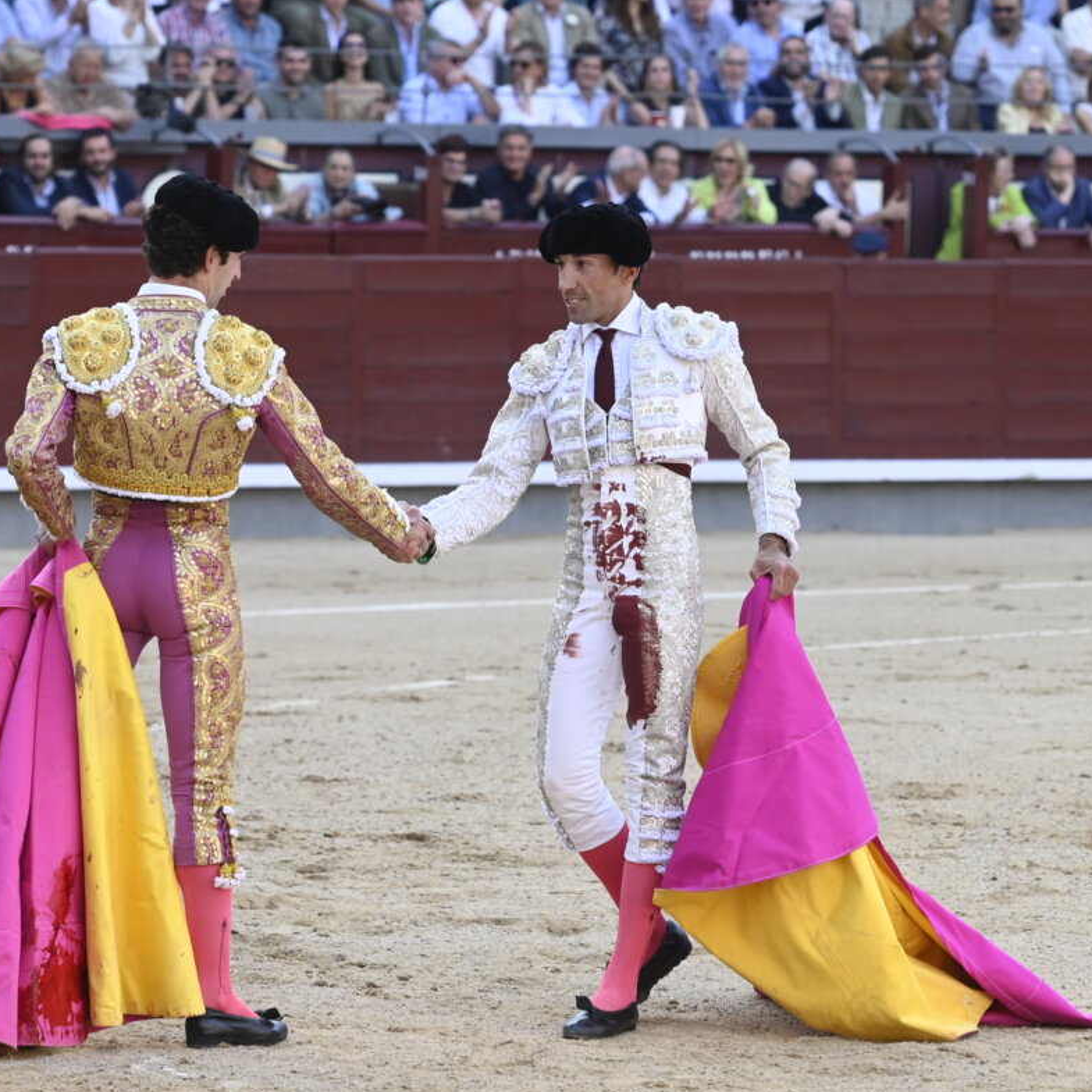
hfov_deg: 6.8
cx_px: 430
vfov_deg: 6.8
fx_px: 9244
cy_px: 524
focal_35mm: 259
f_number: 5
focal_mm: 125
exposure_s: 1/1250
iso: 1250
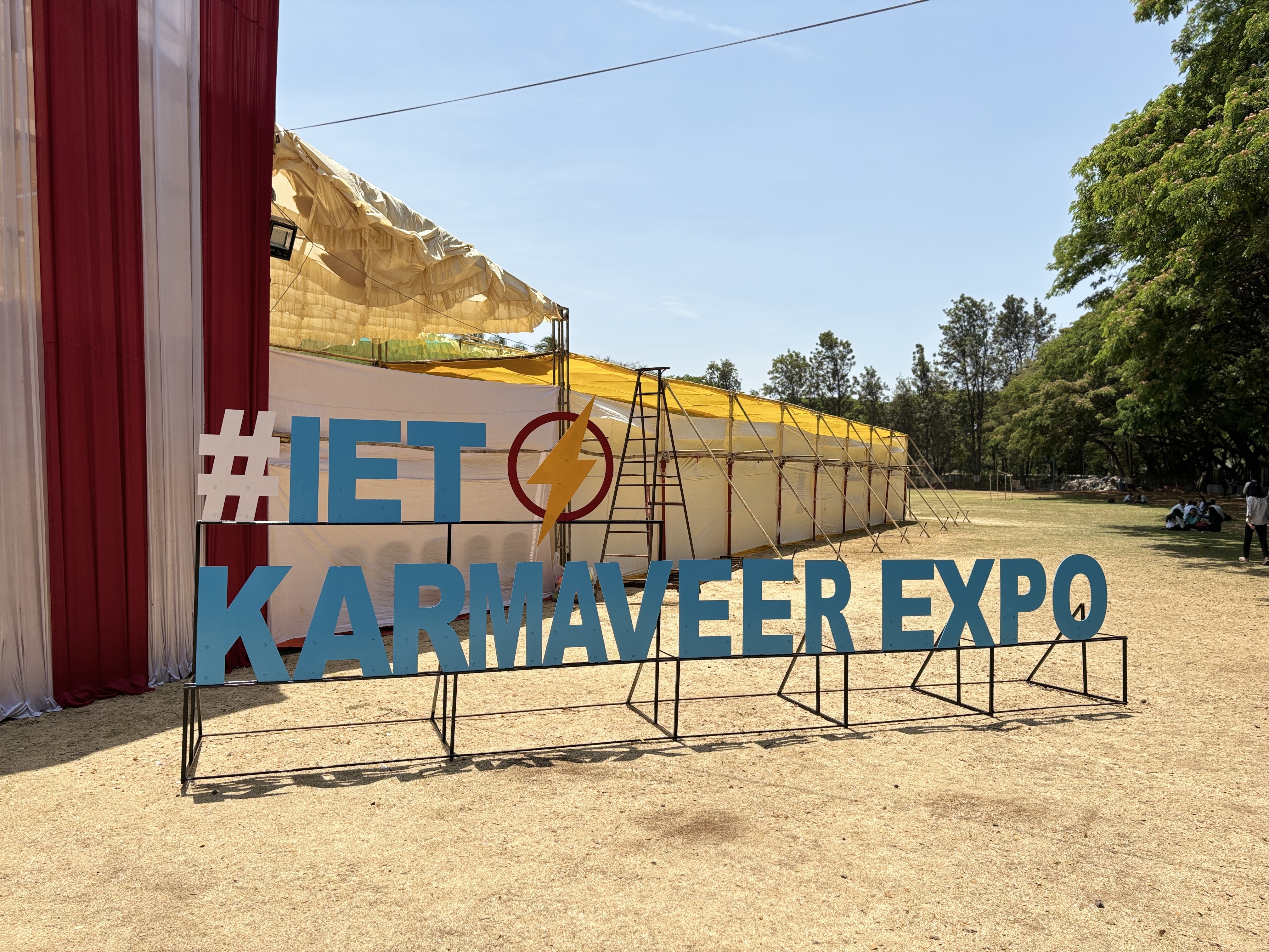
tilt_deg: -0.9
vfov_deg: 53.1
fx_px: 953
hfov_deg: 67.3
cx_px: 634
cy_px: 476
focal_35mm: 26
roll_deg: -0.7
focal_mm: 5.96
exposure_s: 1/3937
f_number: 1.6
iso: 50
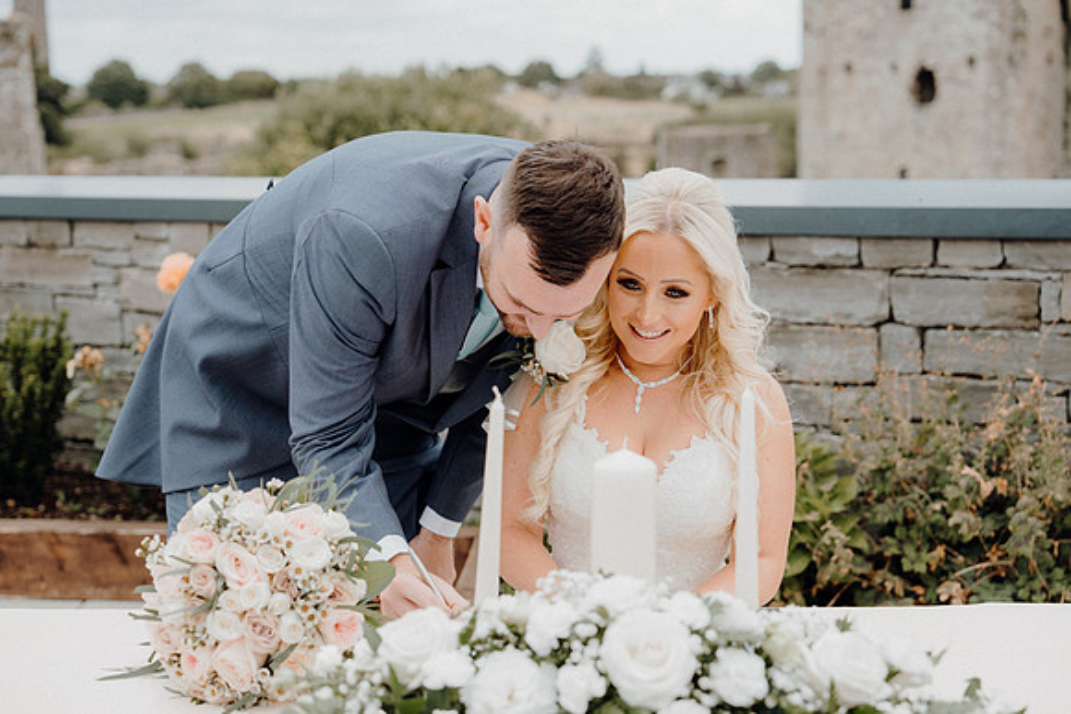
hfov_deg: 35.0
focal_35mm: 57
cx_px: 536
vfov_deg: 23.8
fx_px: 1696
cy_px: 357
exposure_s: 1/400
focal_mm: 57
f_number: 3.5
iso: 125
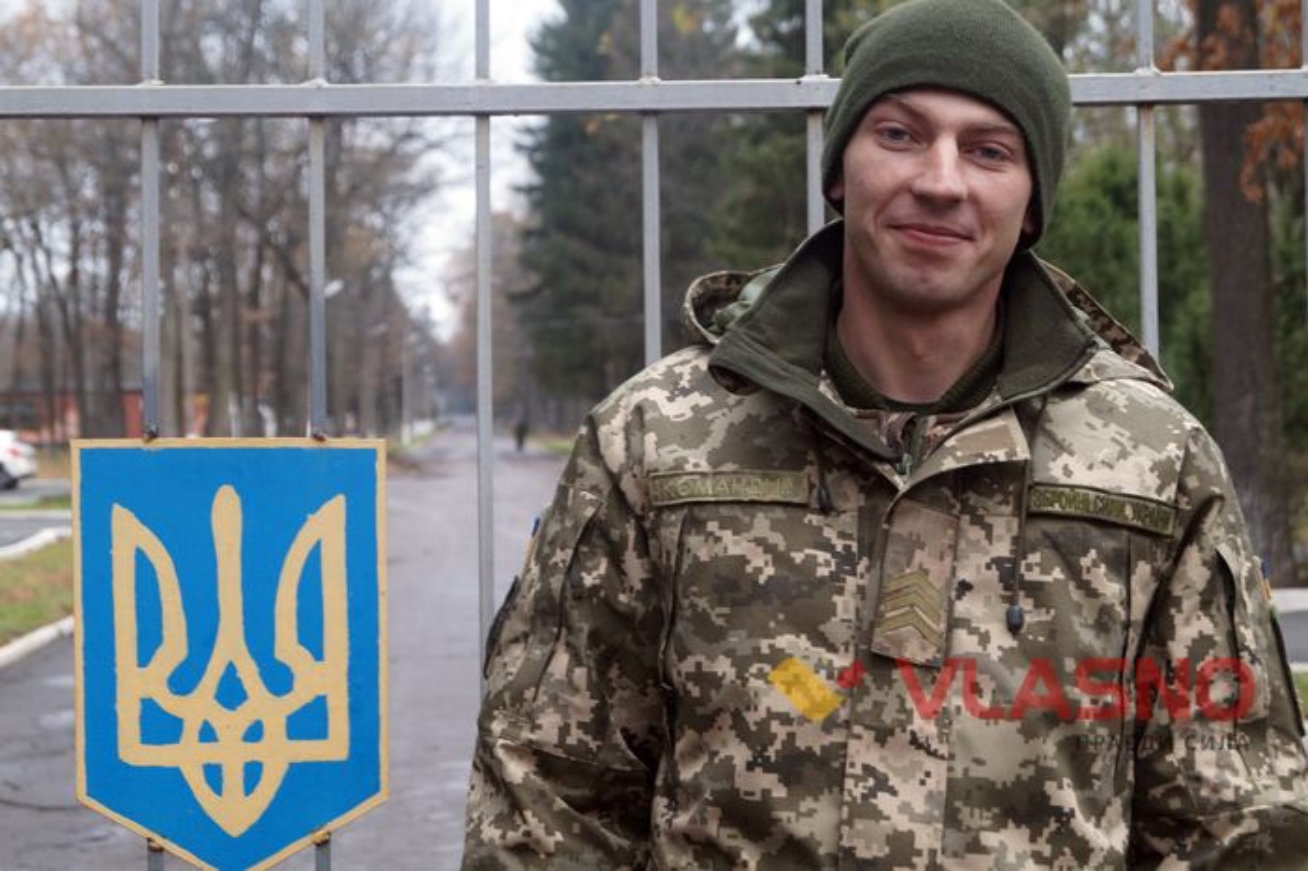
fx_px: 2724
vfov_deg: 18.2
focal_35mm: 75
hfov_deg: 27.0
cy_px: 436
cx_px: 654
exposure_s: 1/80
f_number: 6.3
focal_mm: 50
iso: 800
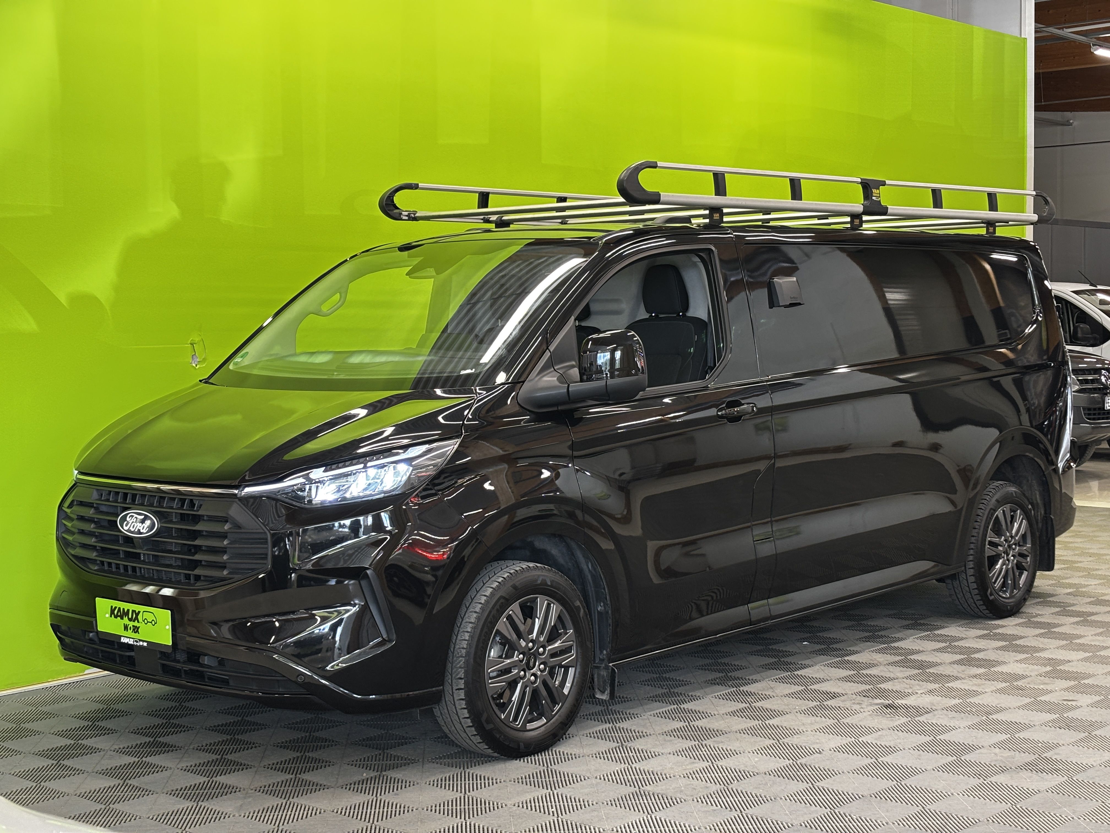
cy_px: 416
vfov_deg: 28.0
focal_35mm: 52
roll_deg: +1.0
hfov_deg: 36.8
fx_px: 1667
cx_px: 555
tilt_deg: -3.2
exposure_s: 1/50
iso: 80
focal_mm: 5.96
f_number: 1.6
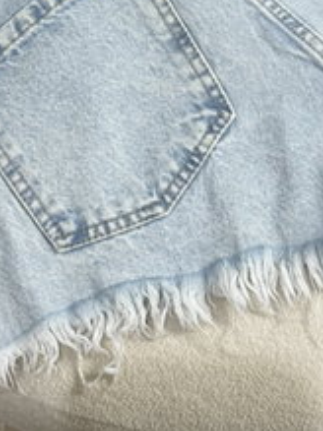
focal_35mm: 117
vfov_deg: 16.2
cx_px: 215
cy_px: -88
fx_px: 1457
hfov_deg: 12.6
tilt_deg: -67.3
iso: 64
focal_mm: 6.76
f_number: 1.78
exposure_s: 1/100
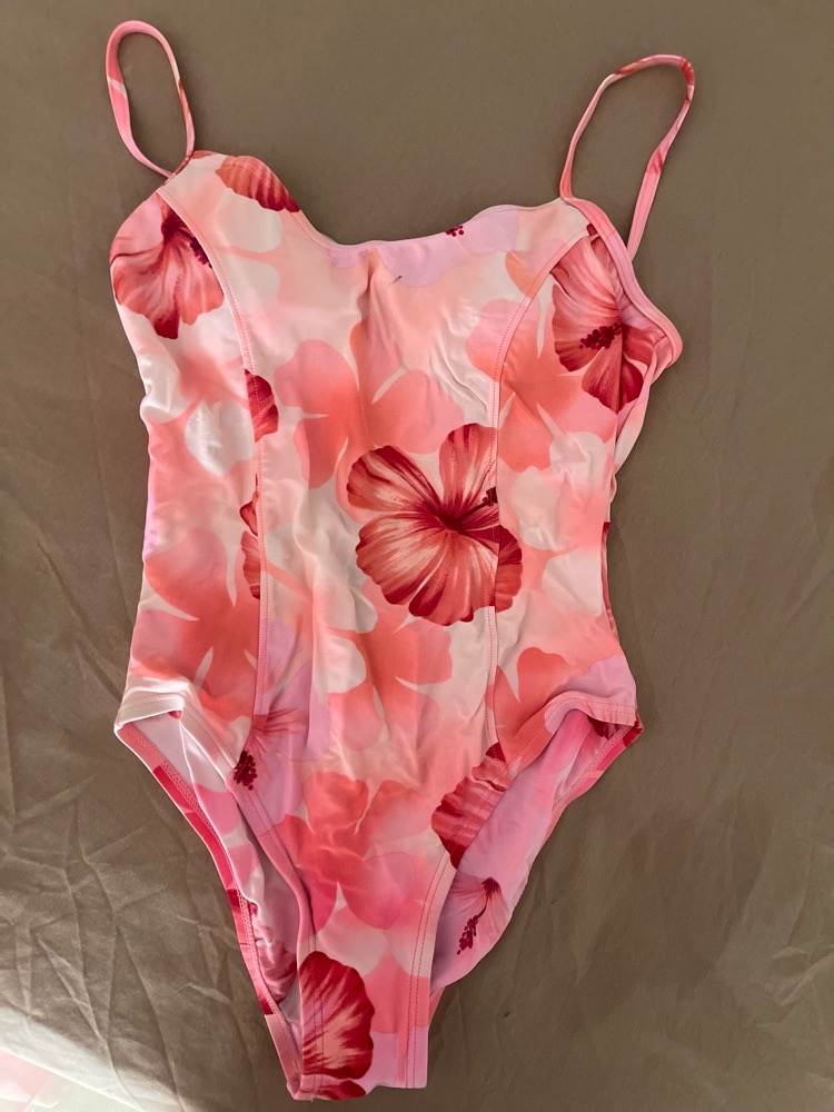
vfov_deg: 67.3
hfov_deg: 53.1
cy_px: 556
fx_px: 835
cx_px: 417
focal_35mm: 26
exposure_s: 1/43
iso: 500
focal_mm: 5.1
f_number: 1.6
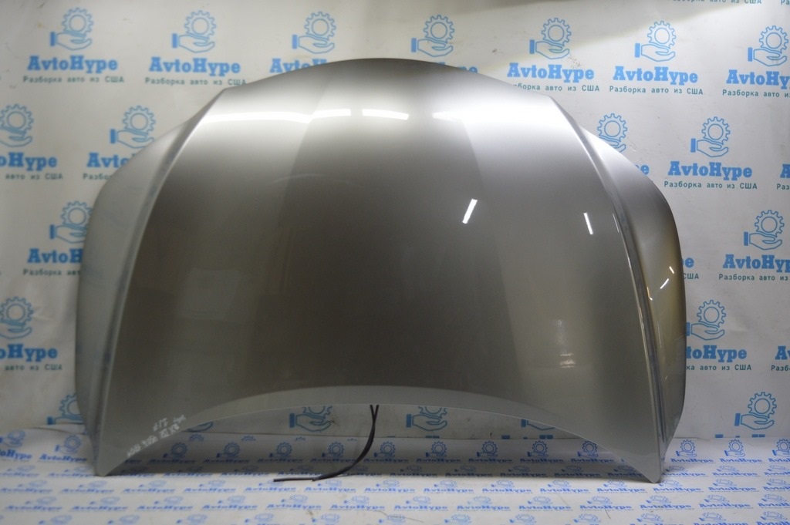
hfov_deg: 53.2
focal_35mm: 36
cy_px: 262
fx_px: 789
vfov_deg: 36.8
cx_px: 395
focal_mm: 24
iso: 400
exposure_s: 1/60
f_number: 4
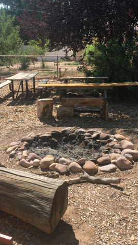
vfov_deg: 47.3
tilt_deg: -13.3
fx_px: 279
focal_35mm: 43
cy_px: 122
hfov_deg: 27.8
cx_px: 74
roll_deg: -0.1
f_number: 2.2
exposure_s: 1/950
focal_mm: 4.15
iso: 25
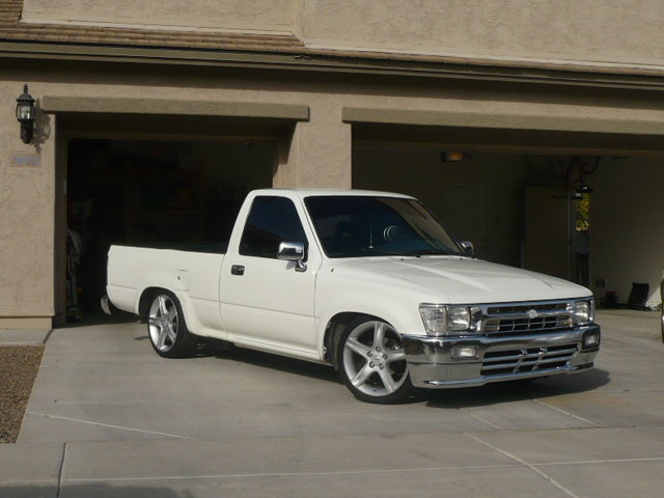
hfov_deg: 34.9
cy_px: 249
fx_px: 1055
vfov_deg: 26.6
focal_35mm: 55
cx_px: 332
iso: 100
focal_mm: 6
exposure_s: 1/500
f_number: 8
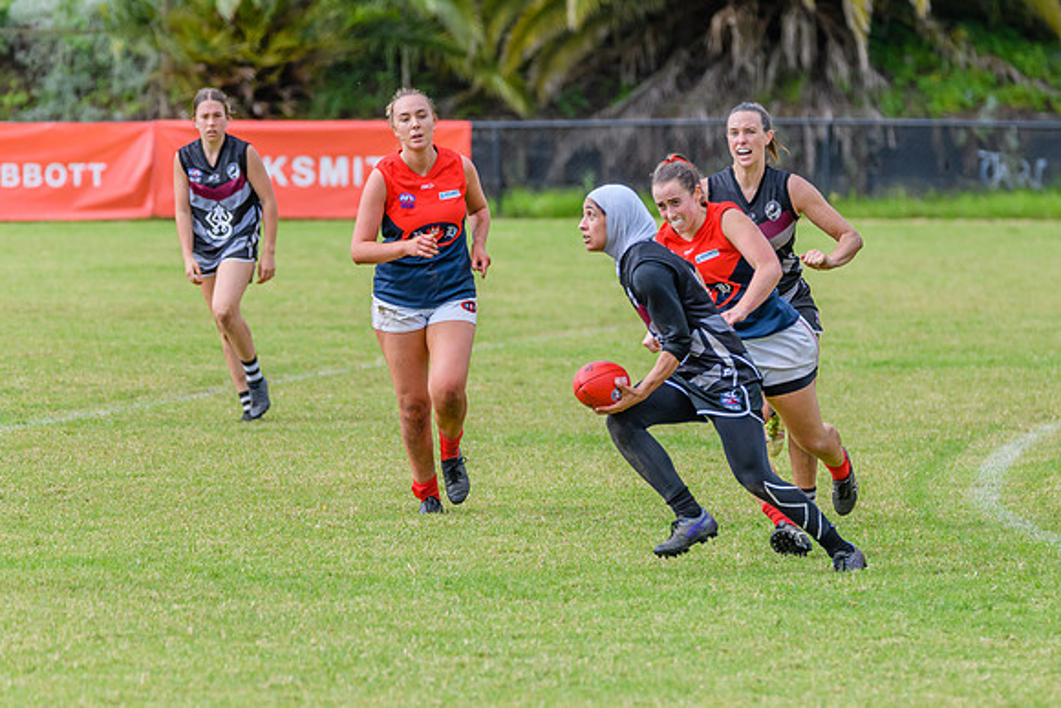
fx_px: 13013
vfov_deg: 3.1
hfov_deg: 4.7
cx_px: 682
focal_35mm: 441
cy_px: 438
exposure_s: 1/1600
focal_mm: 320
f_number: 7.1
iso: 800
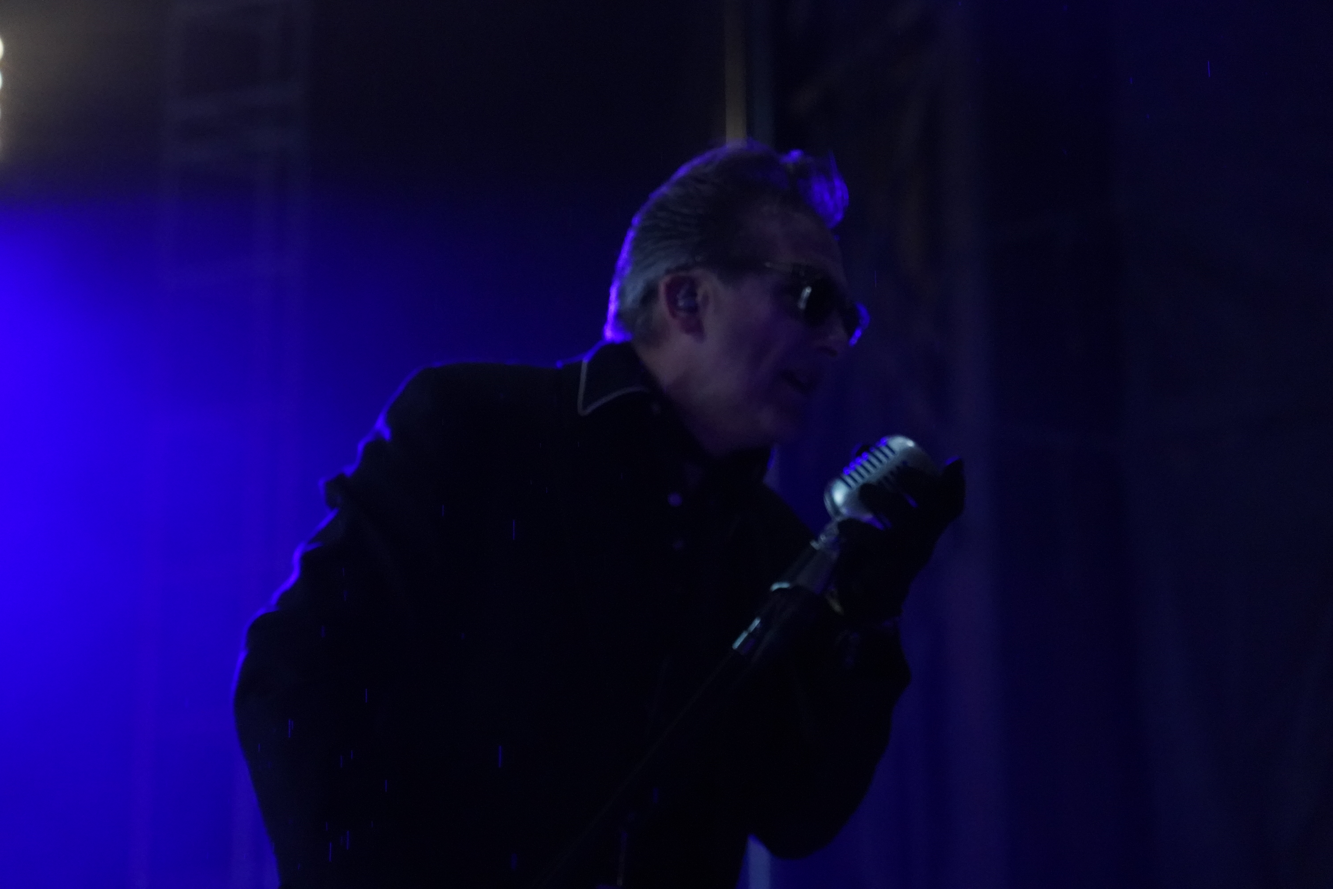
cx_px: 666
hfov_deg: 19.5
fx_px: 3888
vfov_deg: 13.0
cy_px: 444
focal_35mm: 105
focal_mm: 105
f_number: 4
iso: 12800
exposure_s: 1/160
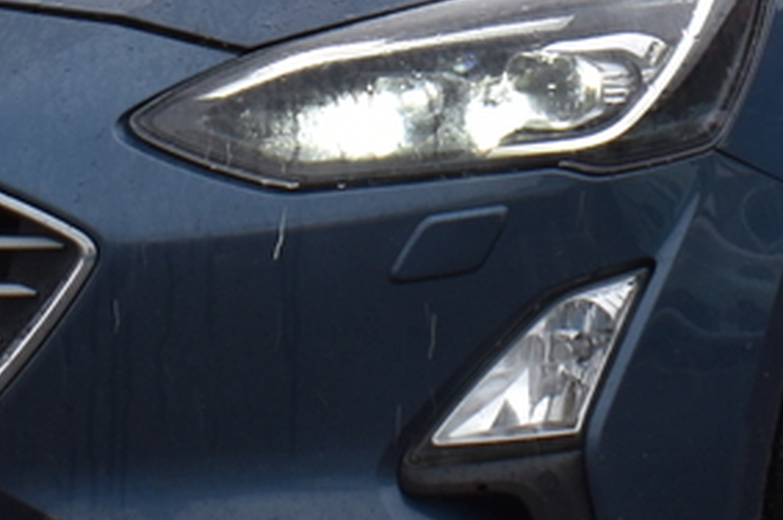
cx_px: 495
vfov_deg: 7.7
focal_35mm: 172
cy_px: -371
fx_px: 3737
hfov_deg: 12.0
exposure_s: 1/180
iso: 200
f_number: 5.6
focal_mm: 20
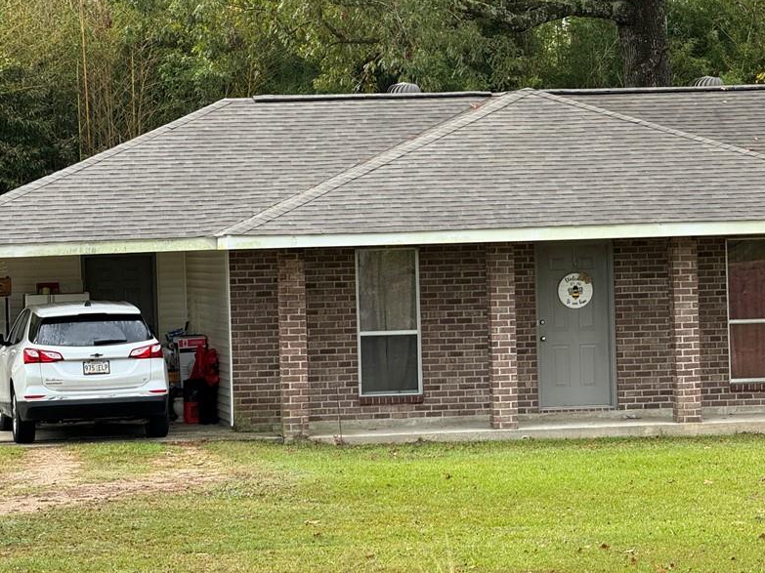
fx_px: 3469
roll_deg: +2.1
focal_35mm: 157
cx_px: 470
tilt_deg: -0.3
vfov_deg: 9.5
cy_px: 277
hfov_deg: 12.6
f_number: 2.8
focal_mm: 15.66
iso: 100
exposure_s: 1/99
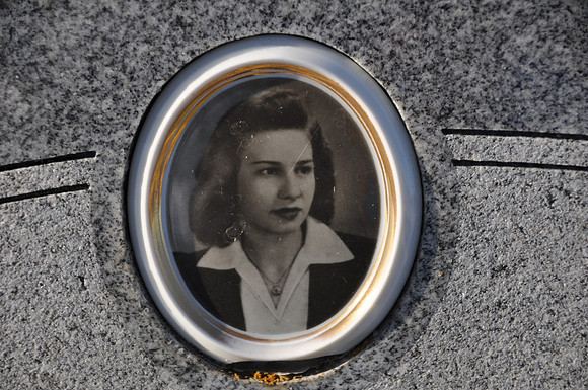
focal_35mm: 158
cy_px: 195
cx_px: 294
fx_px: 2569
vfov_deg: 8.7
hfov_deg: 13.1
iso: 200
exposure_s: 1/500
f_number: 5.6
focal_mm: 105
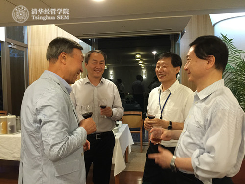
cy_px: 92
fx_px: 205
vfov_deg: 48.2
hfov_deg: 61.7
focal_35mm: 29
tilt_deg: -3.7
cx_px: 122
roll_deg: +0.0
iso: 125
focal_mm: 4.15
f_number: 2.2
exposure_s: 1/8
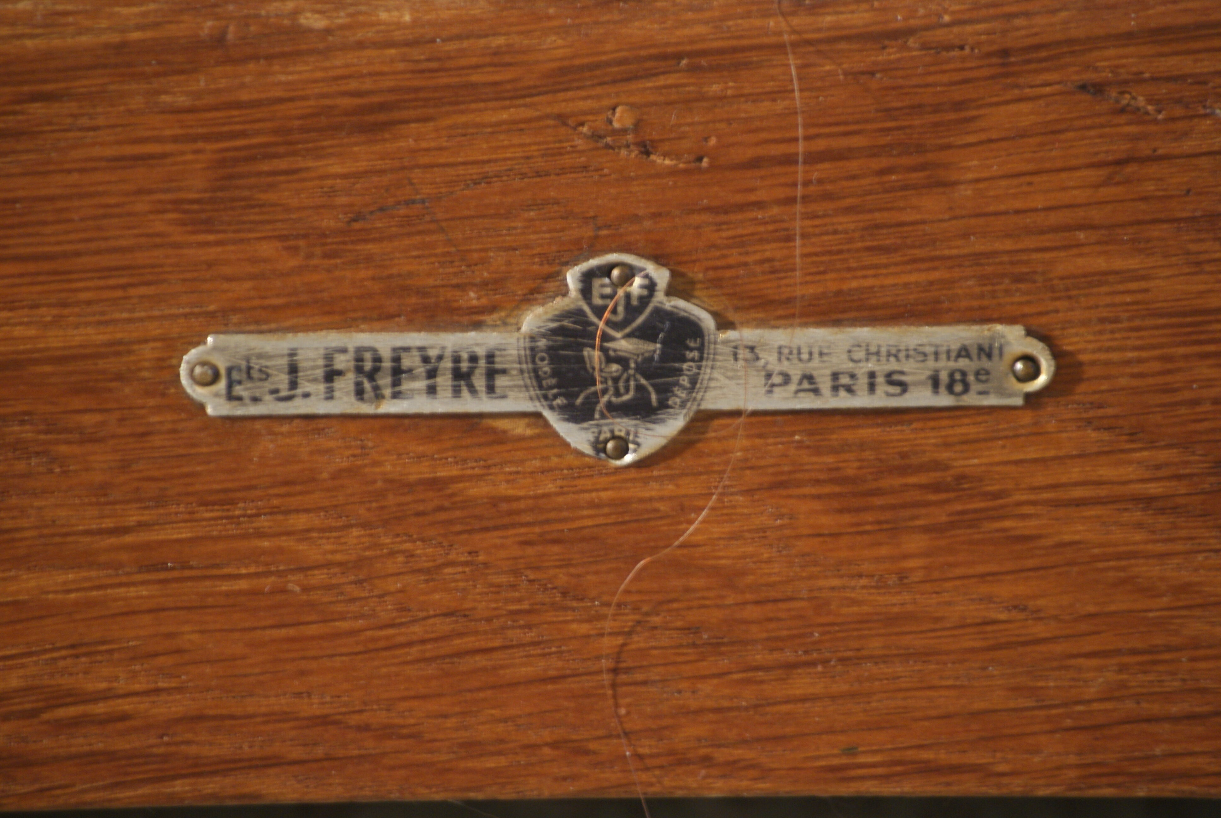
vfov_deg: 4.6
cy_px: 409
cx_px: 610
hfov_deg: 6.9
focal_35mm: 300
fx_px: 10187
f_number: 5.6
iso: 400
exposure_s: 1/4
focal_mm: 200
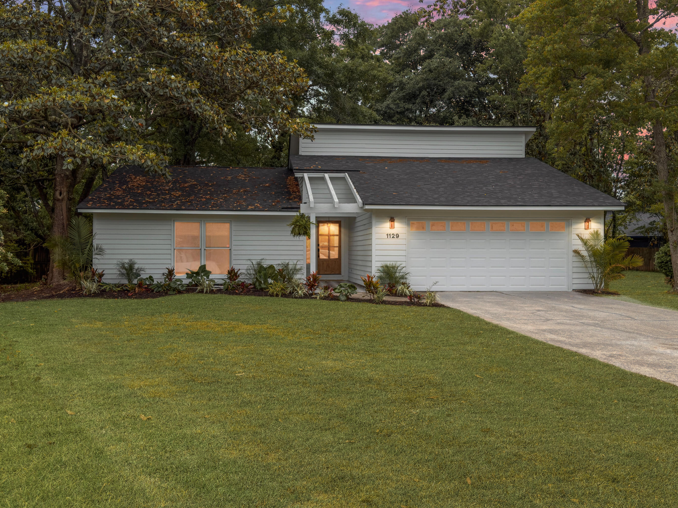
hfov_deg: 51.4
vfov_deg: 39.6
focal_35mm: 36
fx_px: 705
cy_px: 237
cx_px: 337
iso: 80
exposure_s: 1/1800
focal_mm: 6.76
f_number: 1.8
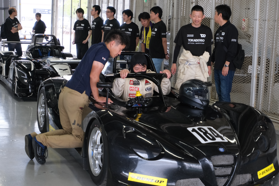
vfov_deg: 20.0
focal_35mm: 68
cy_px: 93
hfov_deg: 29.7
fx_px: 527
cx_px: 140
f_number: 5.6
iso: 1600
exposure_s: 1/140
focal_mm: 45
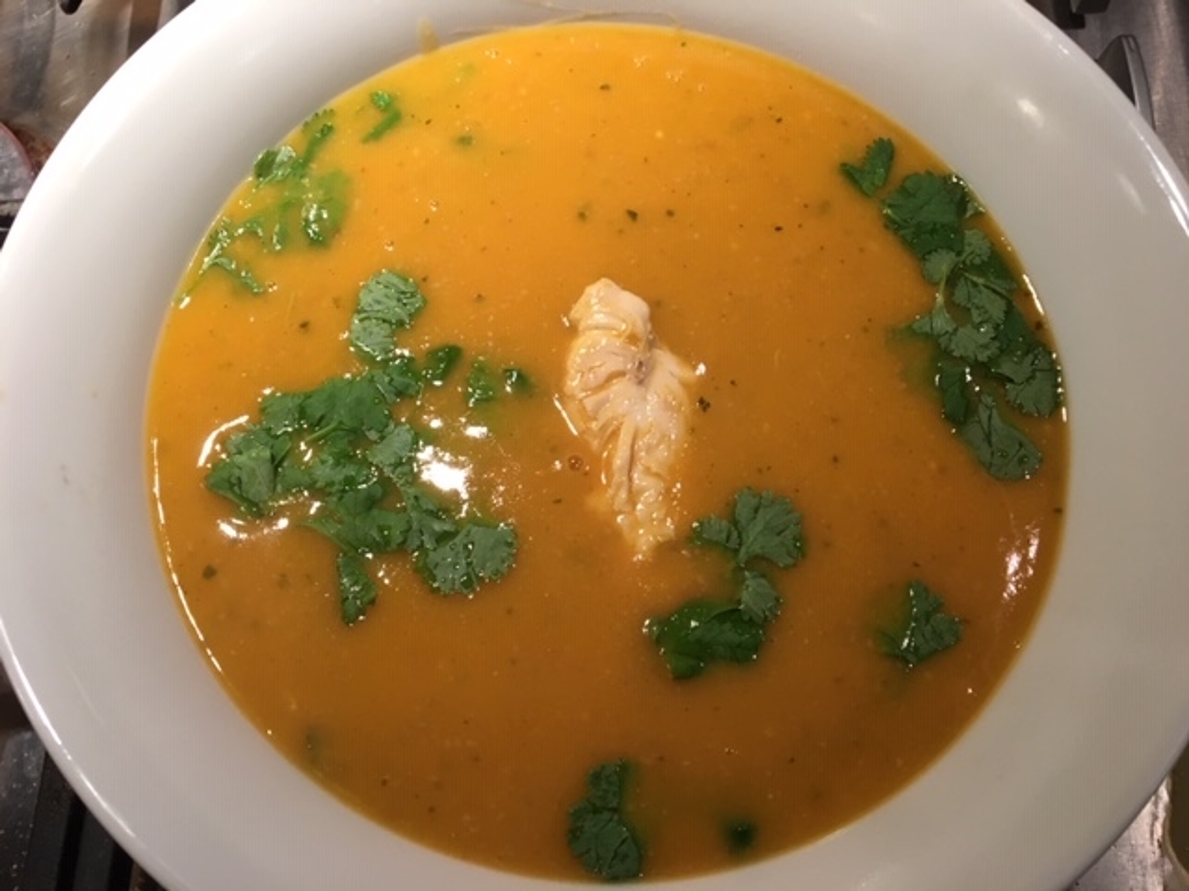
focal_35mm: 29
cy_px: 446
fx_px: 996
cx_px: 594
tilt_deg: -68.3
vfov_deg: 48.2
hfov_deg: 61.7
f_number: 2.2
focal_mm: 4.15
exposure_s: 1/33
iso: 125
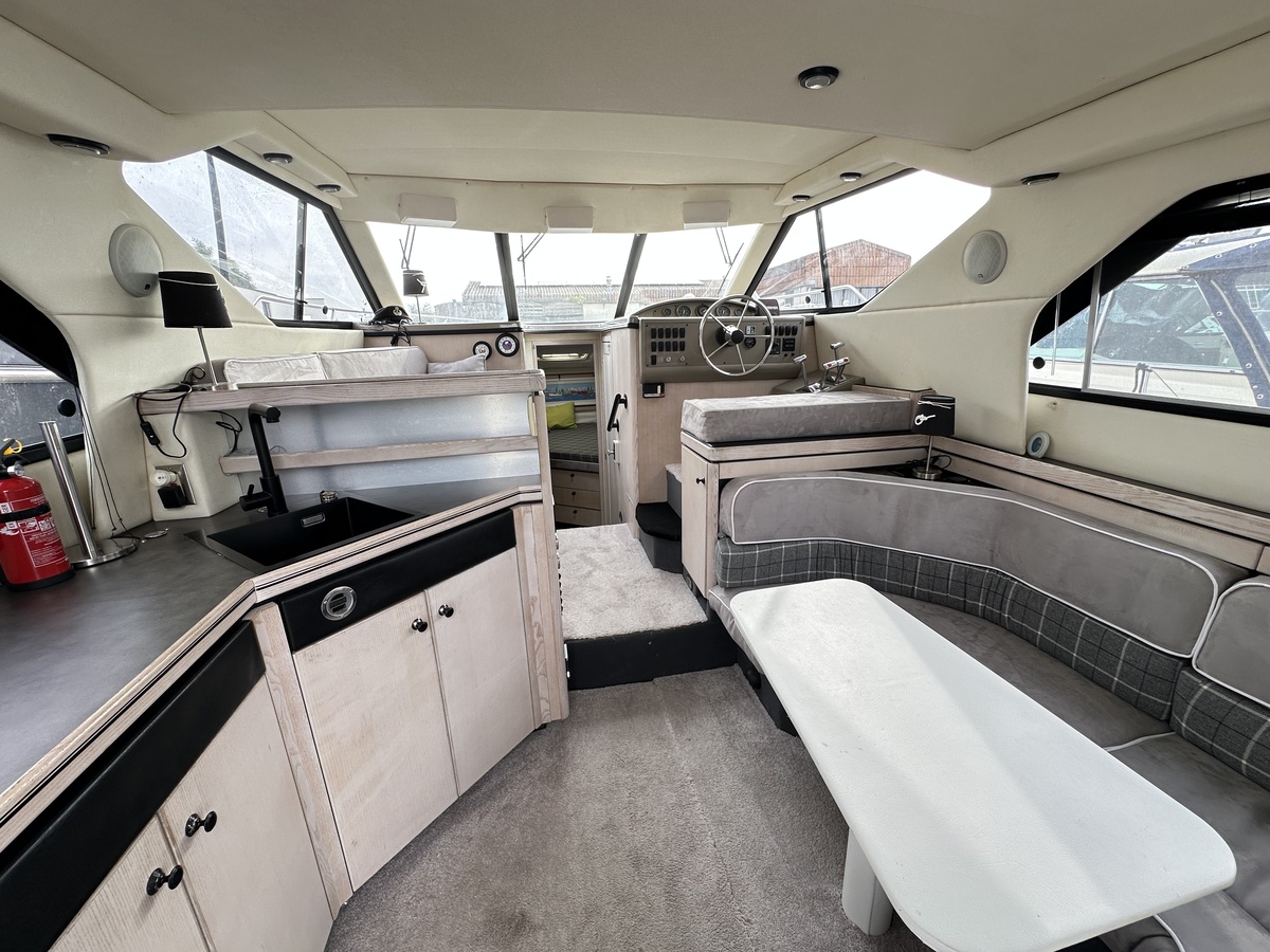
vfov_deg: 85.7
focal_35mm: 14
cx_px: 635
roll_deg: +1.8
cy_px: 476
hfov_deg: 102.1
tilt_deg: -14.0
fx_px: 514
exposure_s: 1/103
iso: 40
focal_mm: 2.22
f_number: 2.2
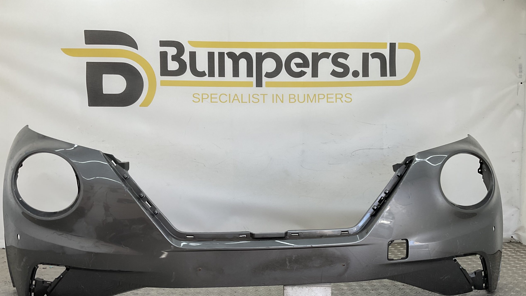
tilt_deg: -9.3
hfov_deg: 61.0
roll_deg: -1.3
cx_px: 262
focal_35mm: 32
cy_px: 199
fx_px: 446
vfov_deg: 36.3
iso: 16
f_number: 1.8
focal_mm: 3
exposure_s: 1/197
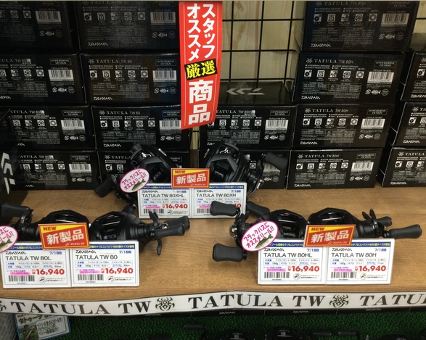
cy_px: 173
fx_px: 416
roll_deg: -1.7
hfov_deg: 54.2
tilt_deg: -29.1
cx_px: 199
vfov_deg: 44.5
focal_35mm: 33
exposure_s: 1/30
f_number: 2.4
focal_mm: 3.3
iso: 80
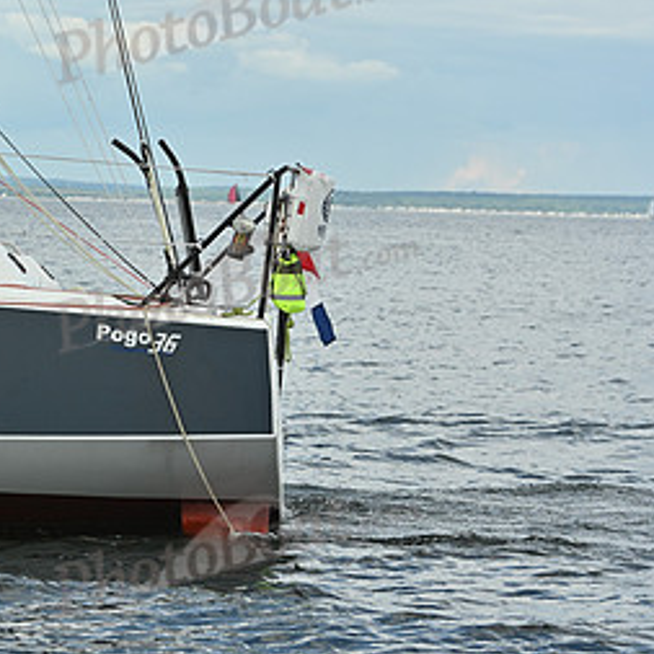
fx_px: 3826
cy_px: 187
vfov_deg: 9.8
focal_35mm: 179
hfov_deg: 9.7
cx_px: -78
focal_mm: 92
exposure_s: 1/800
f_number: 7.1
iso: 250
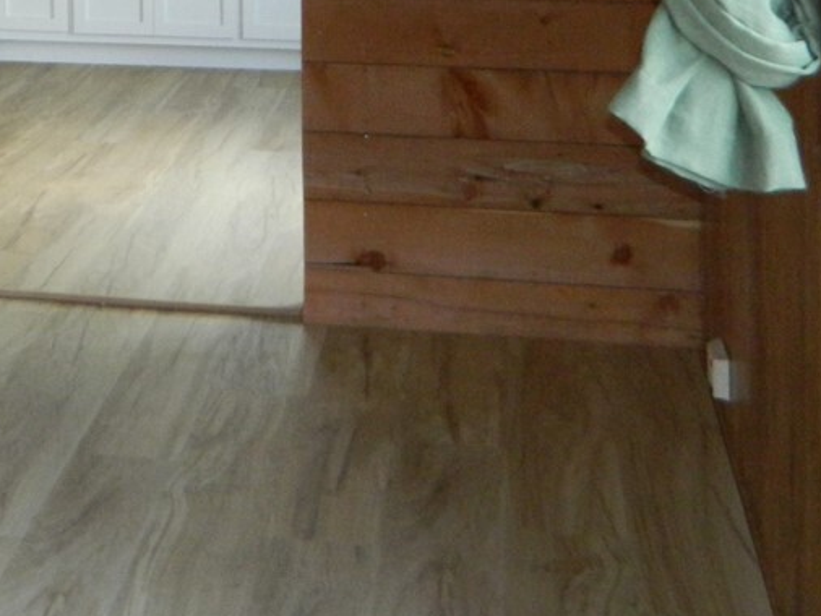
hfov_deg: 23.2
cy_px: -220
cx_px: -78
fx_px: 1875
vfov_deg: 17.4
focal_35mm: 79
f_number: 3.1
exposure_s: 1/40
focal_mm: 4.5
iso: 180
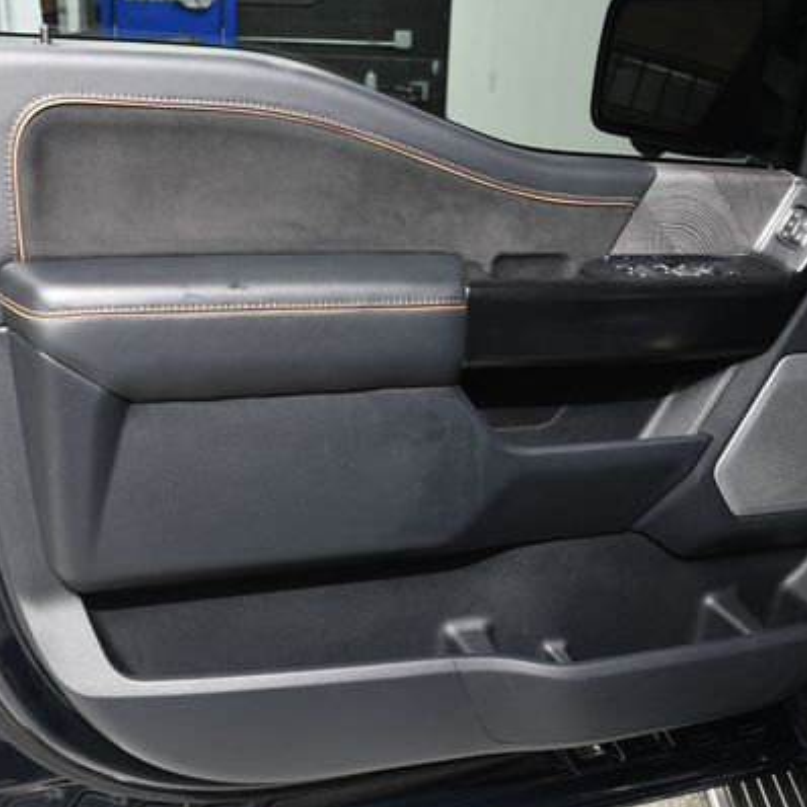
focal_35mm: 41
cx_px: 406
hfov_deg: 40.9
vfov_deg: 40.9
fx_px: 1081
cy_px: 428
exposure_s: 1/100
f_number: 5
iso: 100
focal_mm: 20
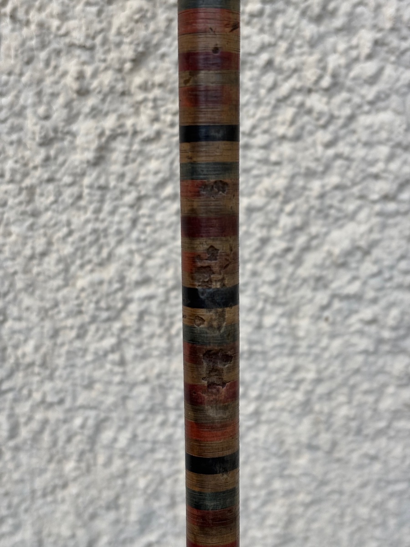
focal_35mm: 52
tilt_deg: -19.8
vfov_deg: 36.8
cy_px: 274
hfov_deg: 28.0
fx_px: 821
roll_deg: +0.2
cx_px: 205
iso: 32
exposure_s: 1/270
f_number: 1.6
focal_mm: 5.96
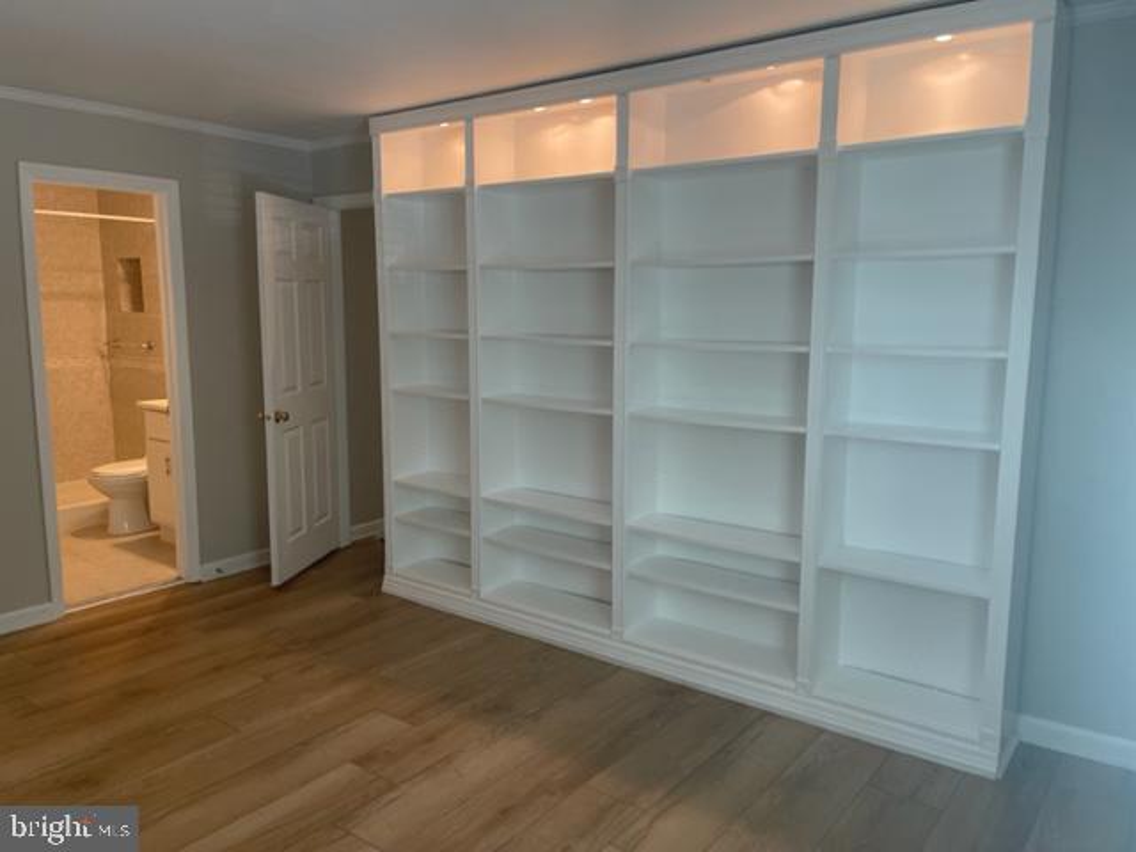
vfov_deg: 53.1
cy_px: 426
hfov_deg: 67.3
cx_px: 568
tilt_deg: -9.4
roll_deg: -0.6
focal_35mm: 26
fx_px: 853
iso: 125
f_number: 1.6
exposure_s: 1/120
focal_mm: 5.1
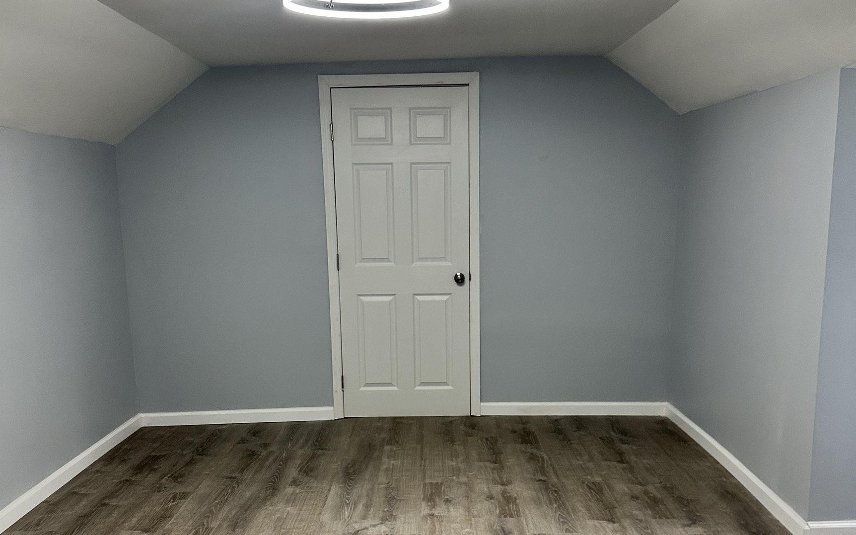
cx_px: 428
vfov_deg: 36.9
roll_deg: +0.9
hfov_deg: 56.7
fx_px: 793
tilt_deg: -9.7
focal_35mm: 34
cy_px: 357
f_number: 1.78
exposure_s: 1/120
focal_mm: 6.86
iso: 160
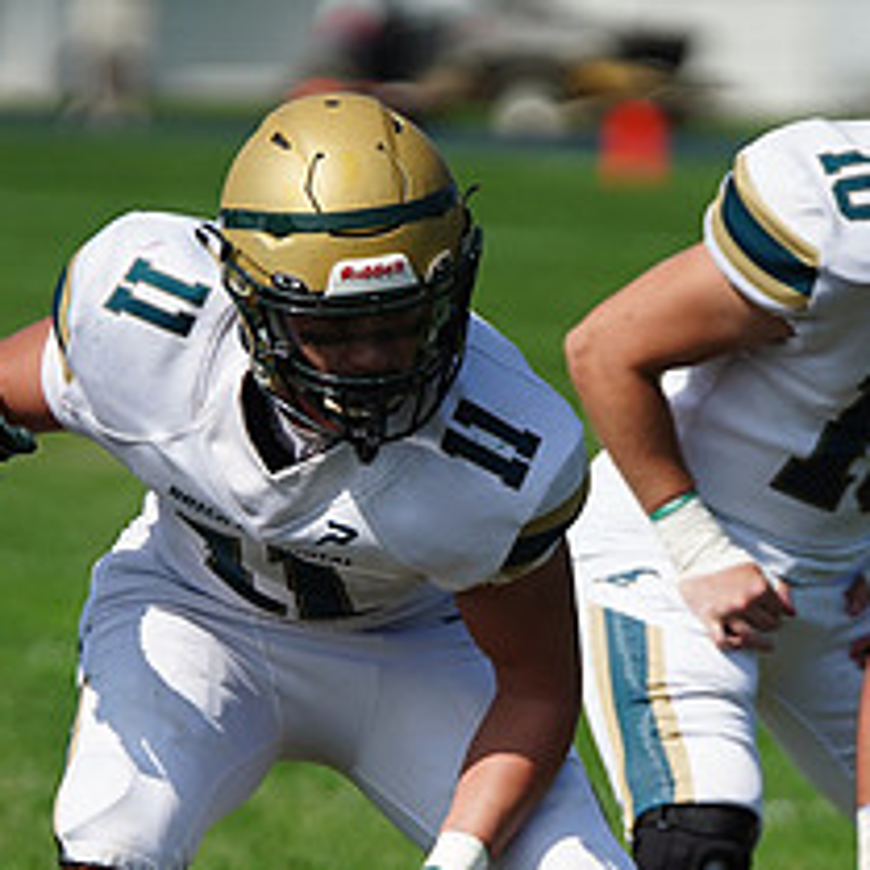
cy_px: 706
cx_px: 491
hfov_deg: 3.0
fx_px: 16549
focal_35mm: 582
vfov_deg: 3.0
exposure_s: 1/6400
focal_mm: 247
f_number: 2.8
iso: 400
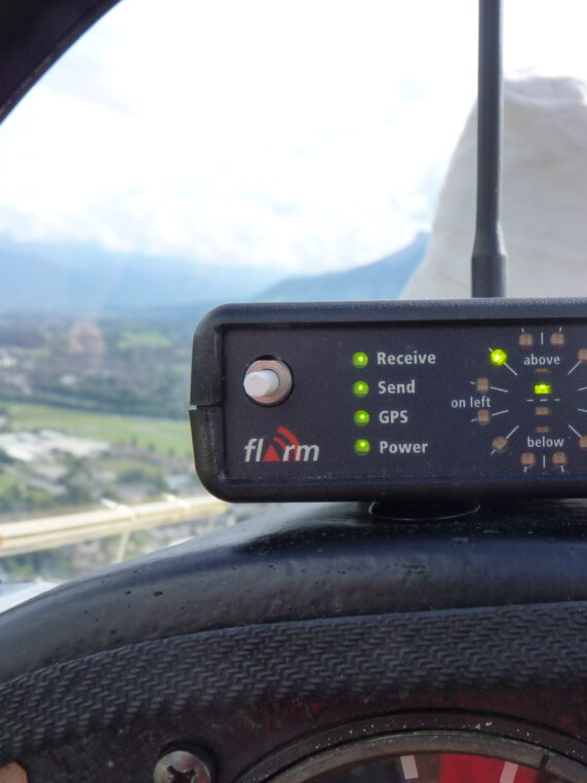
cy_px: 392
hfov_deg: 32.7
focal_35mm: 43
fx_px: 972
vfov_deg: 43.8
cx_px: 469
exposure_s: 1/200
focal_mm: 5.6
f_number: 4.5
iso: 125
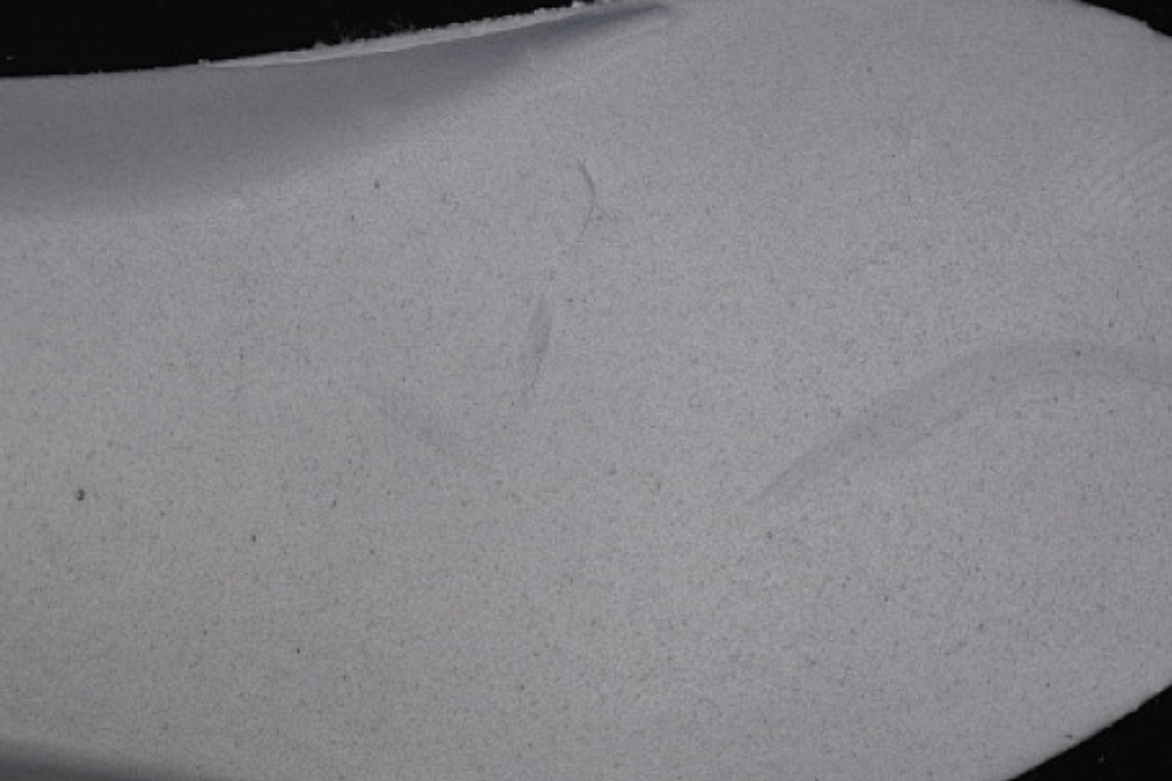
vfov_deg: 10.4
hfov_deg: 15.4
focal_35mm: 132
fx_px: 4296
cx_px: 248
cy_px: 445
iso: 160
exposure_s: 1/80
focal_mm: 50
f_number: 7.1
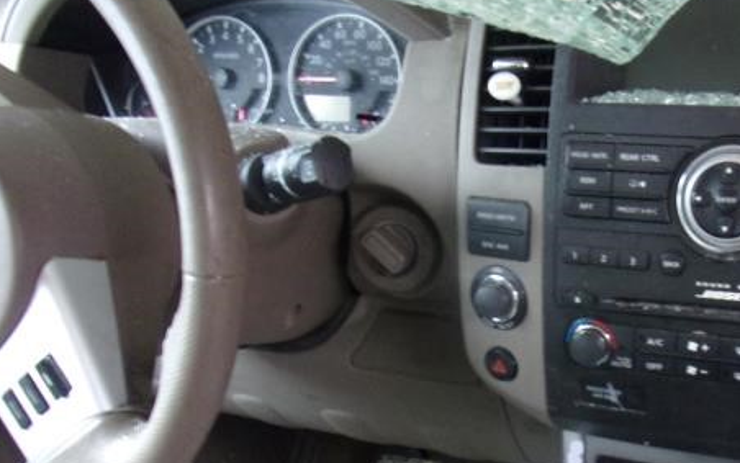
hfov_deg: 42.6
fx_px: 908
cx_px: 576
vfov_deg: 28.3
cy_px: 335
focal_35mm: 45
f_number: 3.3
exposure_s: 1/17
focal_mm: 4.3
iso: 256
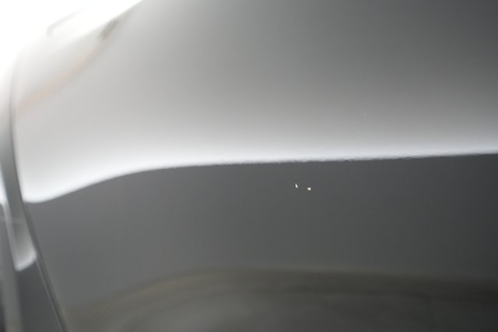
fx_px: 387
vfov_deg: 46.4
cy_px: 166
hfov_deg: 65.5
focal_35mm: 28
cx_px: 249
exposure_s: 1/100
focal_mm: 28
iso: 5000
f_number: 4
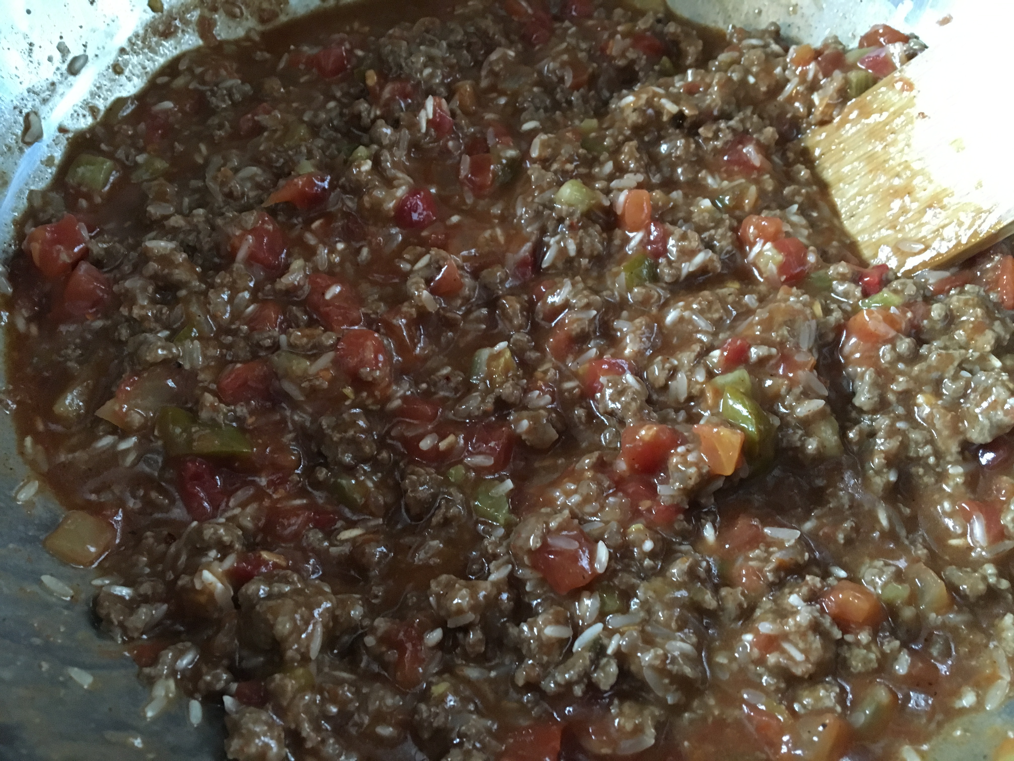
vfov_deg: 48.2
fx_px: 849
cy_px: 380
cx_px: 507
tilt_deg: -55.2
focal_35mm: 29
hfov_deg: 61.7
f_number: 2.2
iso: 250
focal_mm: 4.15
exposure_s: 1/15
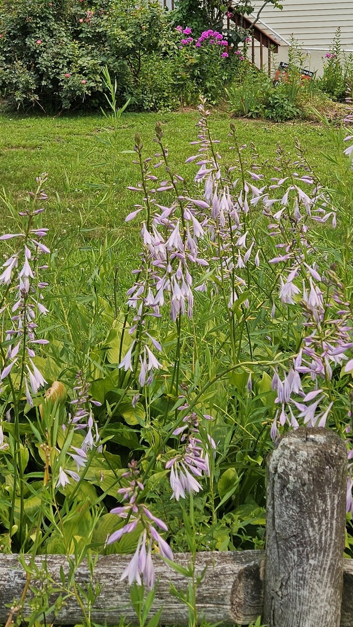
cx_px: 192
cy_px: 130
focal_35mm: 48
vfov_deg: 41.2
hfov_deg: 24.9
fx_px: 798
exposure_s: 1/2210
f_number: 1.8
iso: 25
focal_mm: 5.4
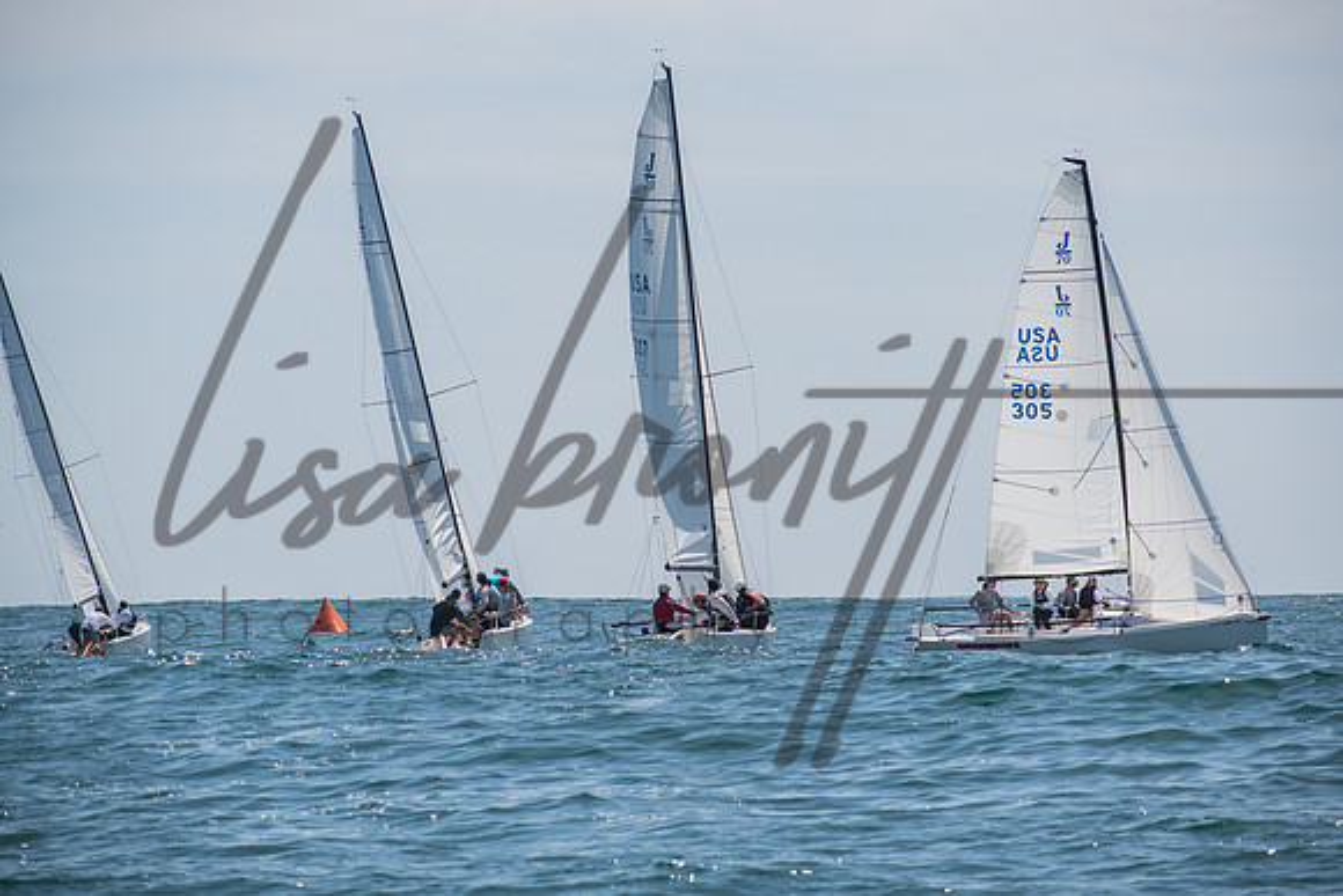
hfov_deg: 10.3
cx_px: 681
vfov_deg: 6.9
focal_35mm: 200
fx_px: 7465
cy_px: 448
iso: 200
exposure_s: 1/1250
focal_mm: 130
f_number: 6.3
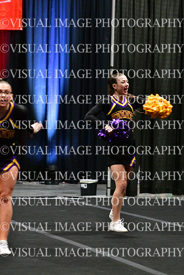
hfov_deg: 7.3
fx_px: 1433
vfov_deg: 11.0
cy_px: 138
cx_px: 92
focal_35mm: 187
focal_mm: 125
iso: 5000
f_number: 4
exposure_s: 1/400
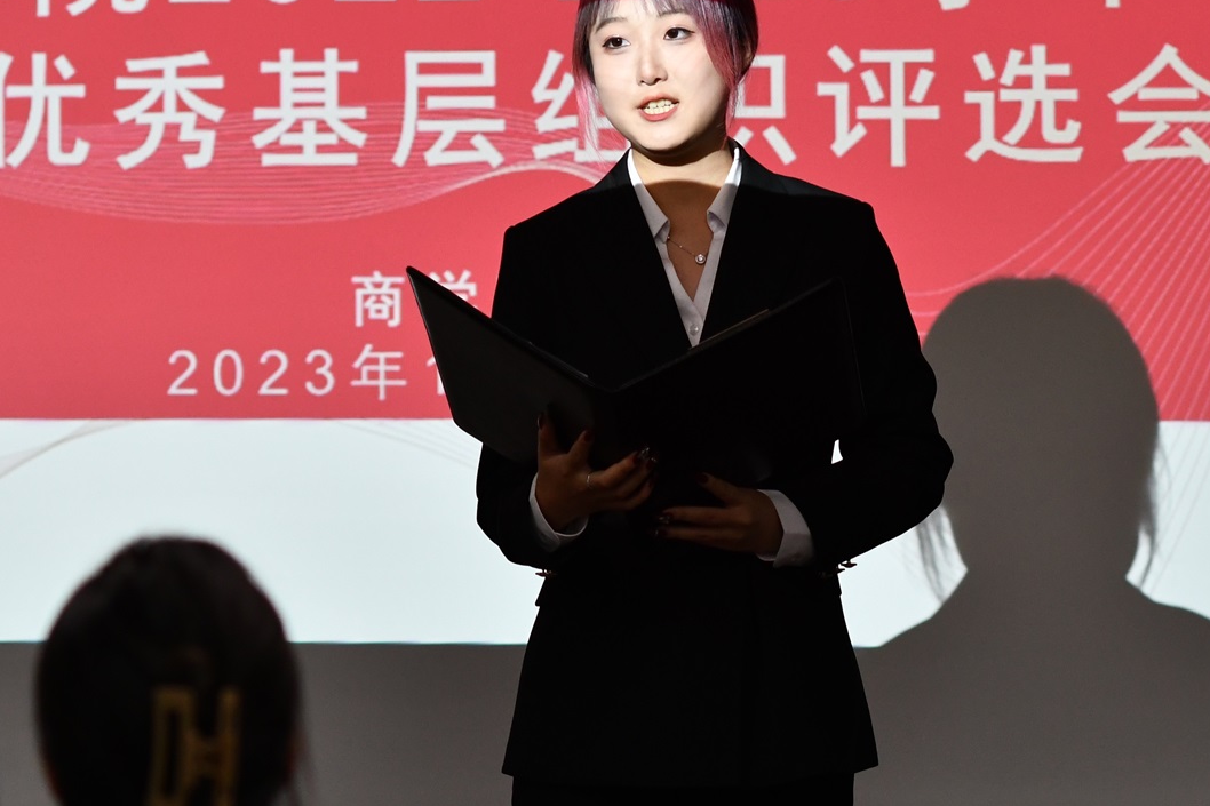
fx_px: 8636
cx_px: 622
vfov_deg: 5.3
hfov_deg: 8.0
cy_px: 265
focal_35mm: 257
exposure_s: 1/500
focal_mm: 85
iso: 800
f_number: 2.8
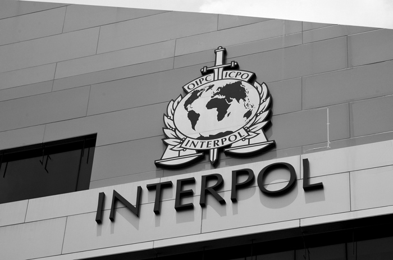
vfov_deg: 12.6
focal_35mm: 108
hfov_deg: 19.0
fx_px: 1176
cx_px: 196
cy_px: 130
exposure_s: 1/640
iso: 200
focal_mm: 72
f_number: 14
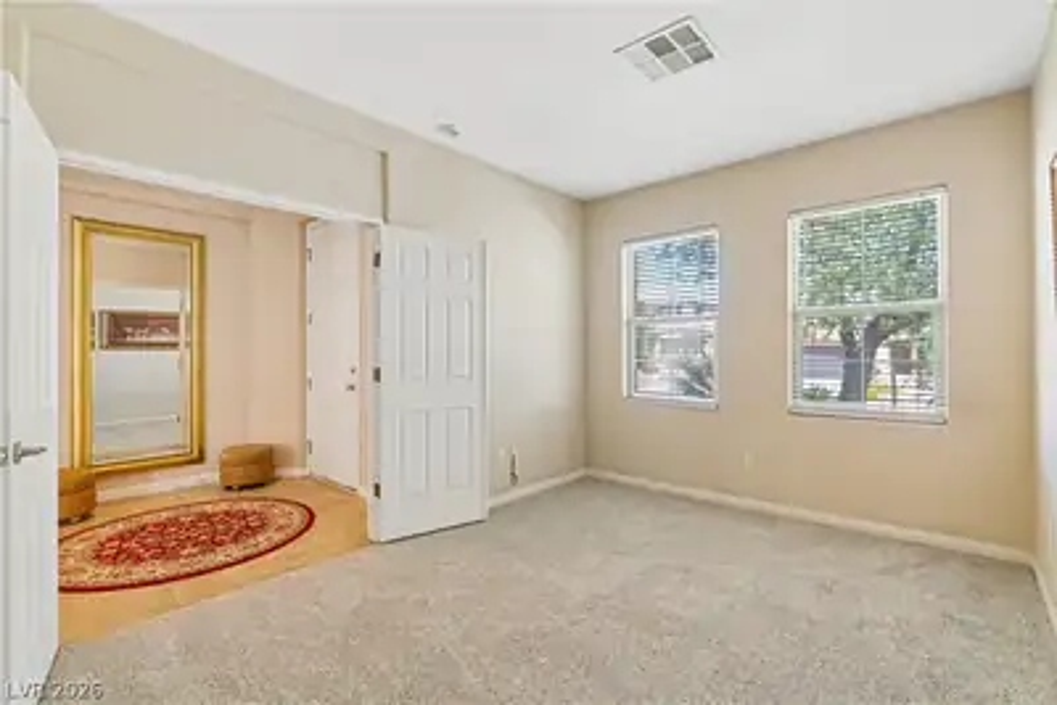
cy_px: 352
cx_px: 528
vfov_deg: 73.8
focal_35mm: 16
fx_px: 470
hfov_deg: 96.7
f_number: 2.8
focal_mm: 16
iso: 1600
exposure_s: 1/125
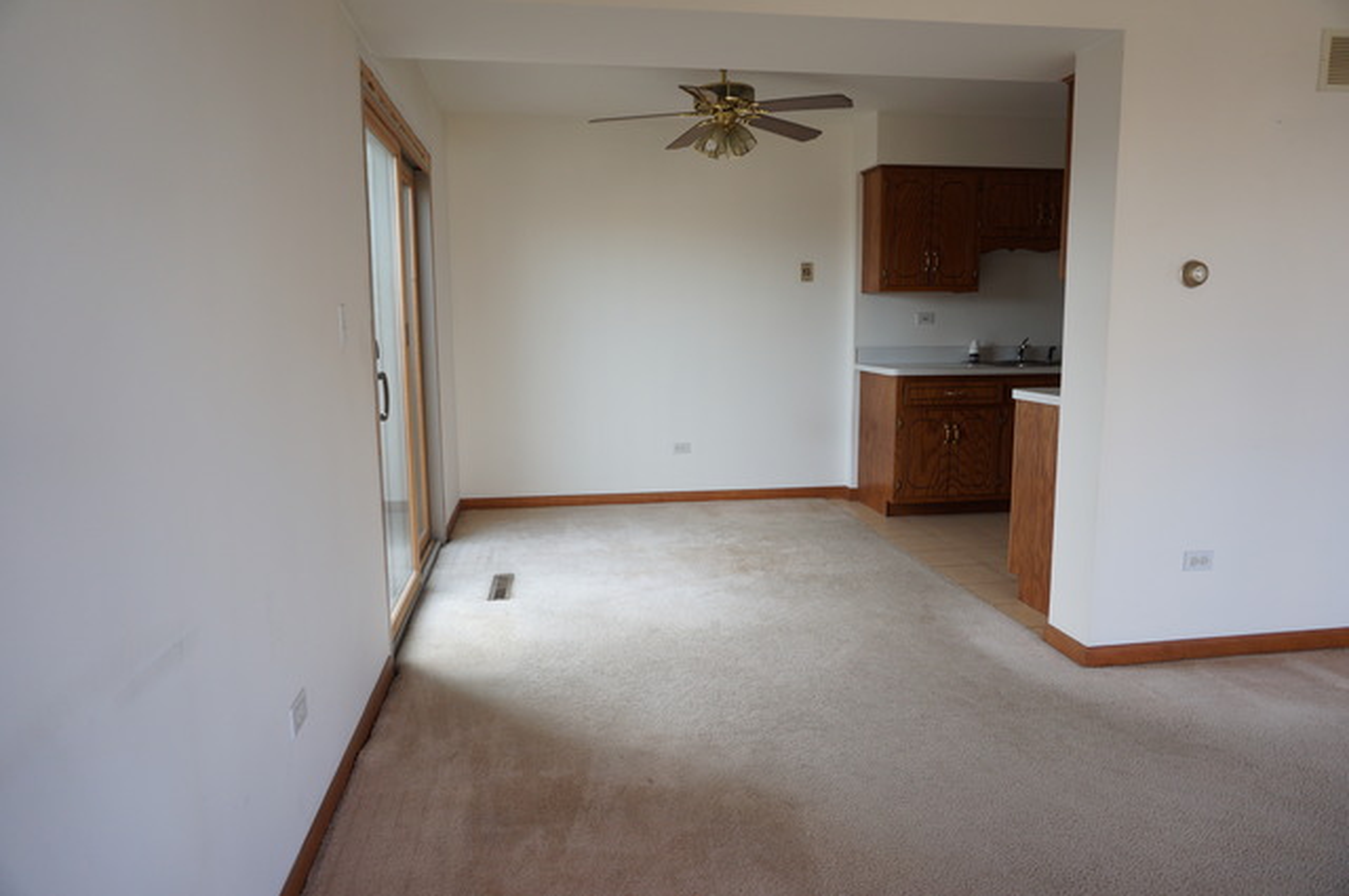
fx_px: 898
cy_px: 448
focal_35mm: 24
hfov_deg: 73.8
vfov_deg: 53.0
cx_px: 674
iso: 250
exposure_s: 1/160
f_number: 4
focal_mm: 16
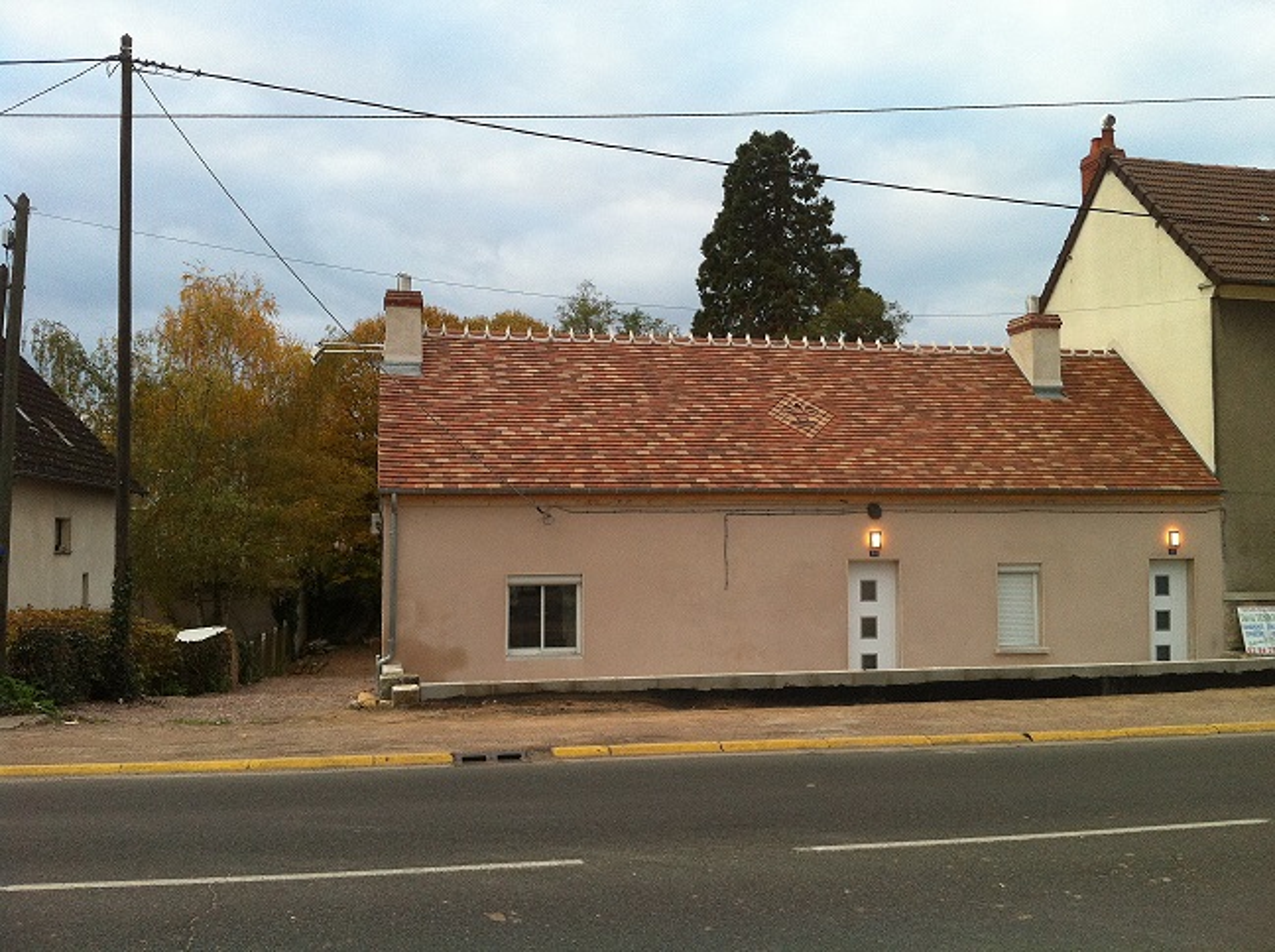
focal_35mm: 35
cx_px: 638
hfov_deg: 52.7
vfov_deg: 40.6
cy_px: 476
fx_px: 1287
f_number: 2.8
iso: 100
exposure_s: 1/120
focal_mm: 3.85
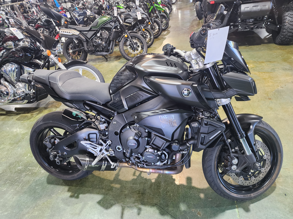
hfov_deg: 73.9
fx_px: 195
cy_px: 110
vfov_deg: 58.9
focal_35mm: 23
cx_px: 146
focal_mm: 6.4
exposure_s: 1/120
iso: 400
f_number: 1.8
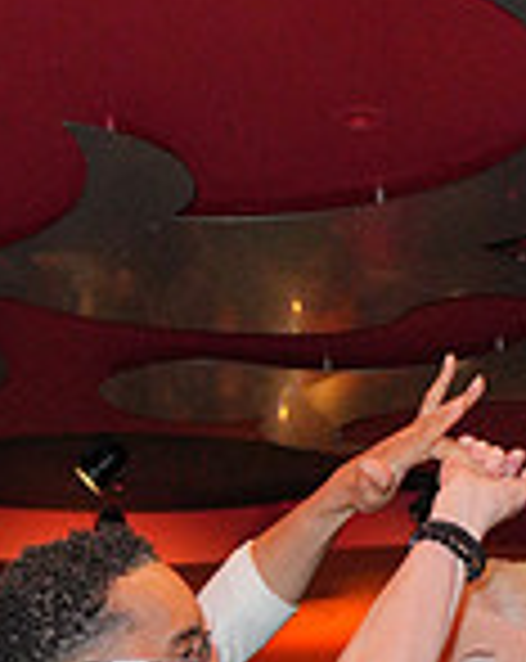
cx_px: 357
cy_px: 1288
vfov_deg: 14.2
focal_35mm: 115
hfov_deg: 13.3
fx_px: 2245
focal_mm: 31
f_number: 4
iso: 4000
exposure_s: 1/200
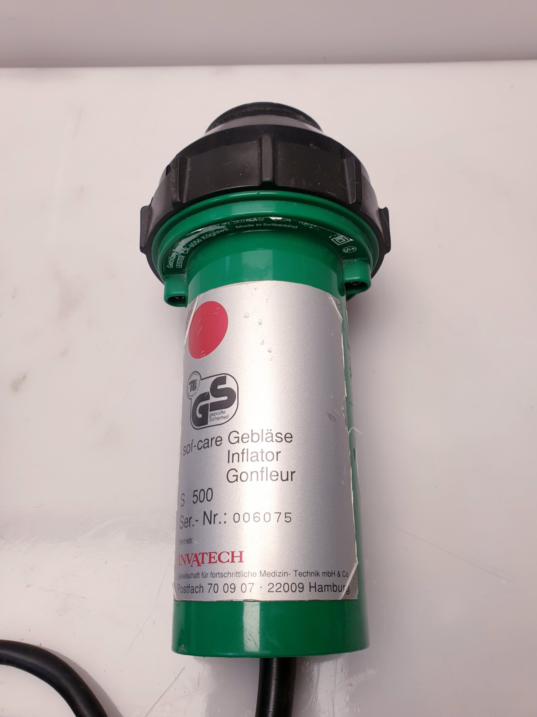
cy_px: 358
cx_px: 268
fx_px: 538
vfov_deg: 67.3
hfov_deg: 53.1
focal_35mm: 26
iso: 50
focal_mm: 4.3
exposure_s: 1/50
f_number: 2.4
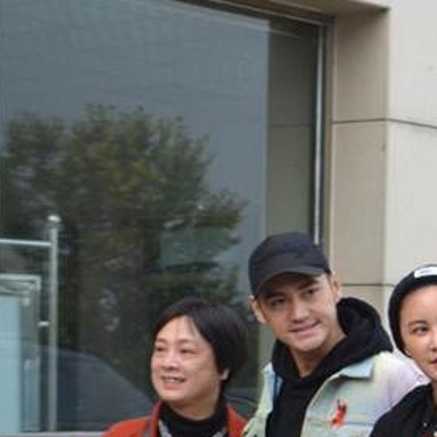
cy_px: 427
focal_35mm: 142
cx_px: 683
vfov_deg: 12.2
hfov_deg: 11.7
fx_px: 2028
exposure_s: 1/400
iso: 400
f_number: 5
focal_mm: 34
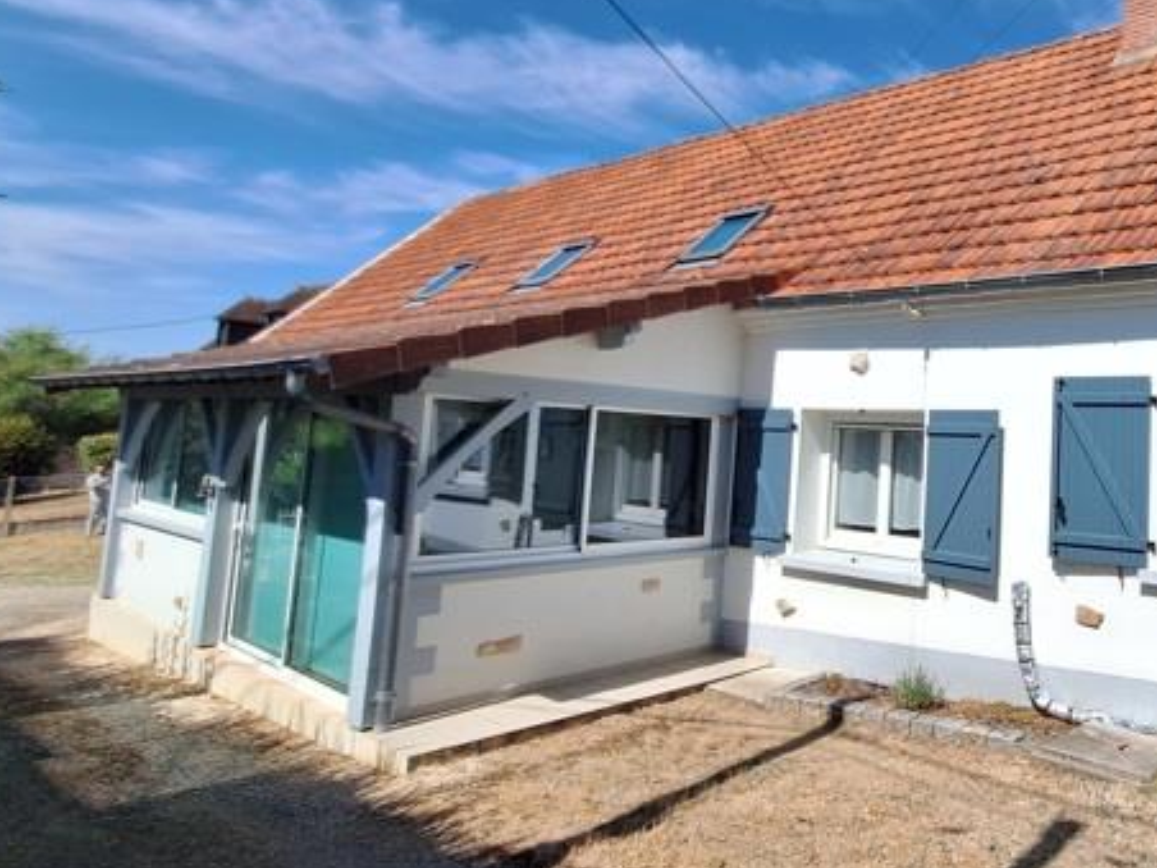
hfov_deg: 64.4
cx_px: 991
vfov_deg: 58.7
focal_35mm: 23
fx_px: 769
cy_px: 382
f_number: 2.2
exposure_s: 1/2331
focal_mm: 1.74
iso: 40
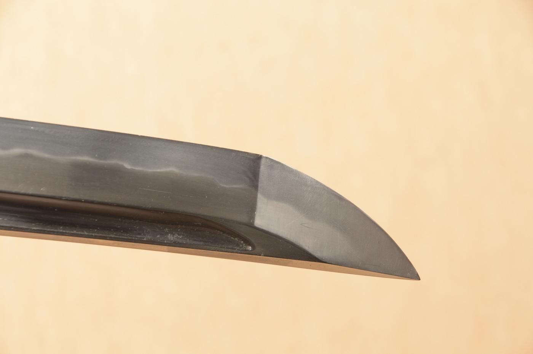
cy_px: 177
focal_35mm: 202
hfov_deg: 10.2
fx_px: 2996
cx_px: 266
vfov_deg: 6.8
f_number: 11
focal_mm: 135
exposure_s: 1/1.6
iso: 400
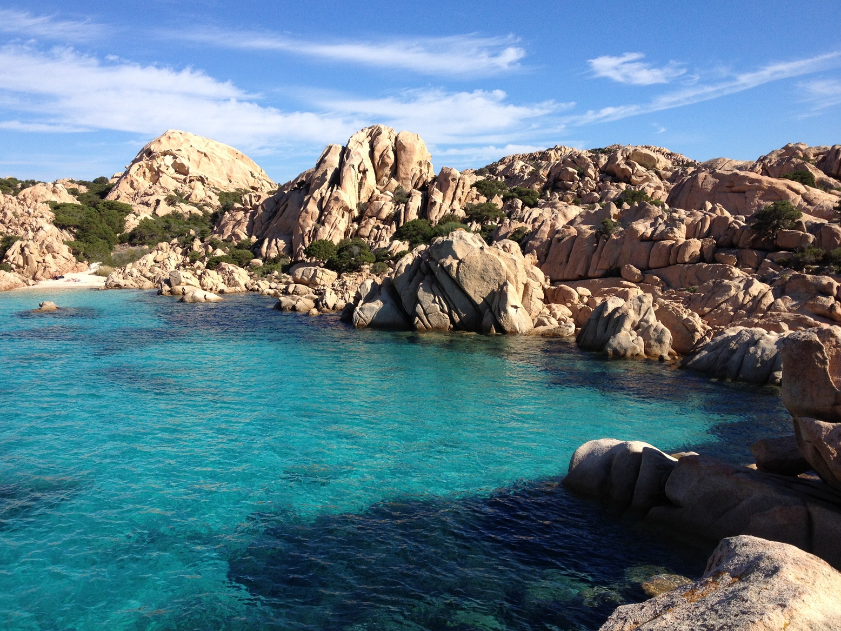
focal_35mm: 36
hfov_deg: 51.3
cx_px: 409
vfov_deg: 39.7
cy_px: 309
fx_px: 875
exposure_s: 1/1727
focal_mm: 4.28
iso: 64
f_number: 2.4
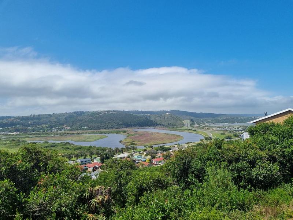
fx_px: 220
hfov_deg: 67.3
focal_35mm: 26
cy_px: 110
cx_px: 146
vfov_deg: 53.1
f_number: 1.8
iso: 50
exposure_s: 1/4576
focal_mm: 5.4
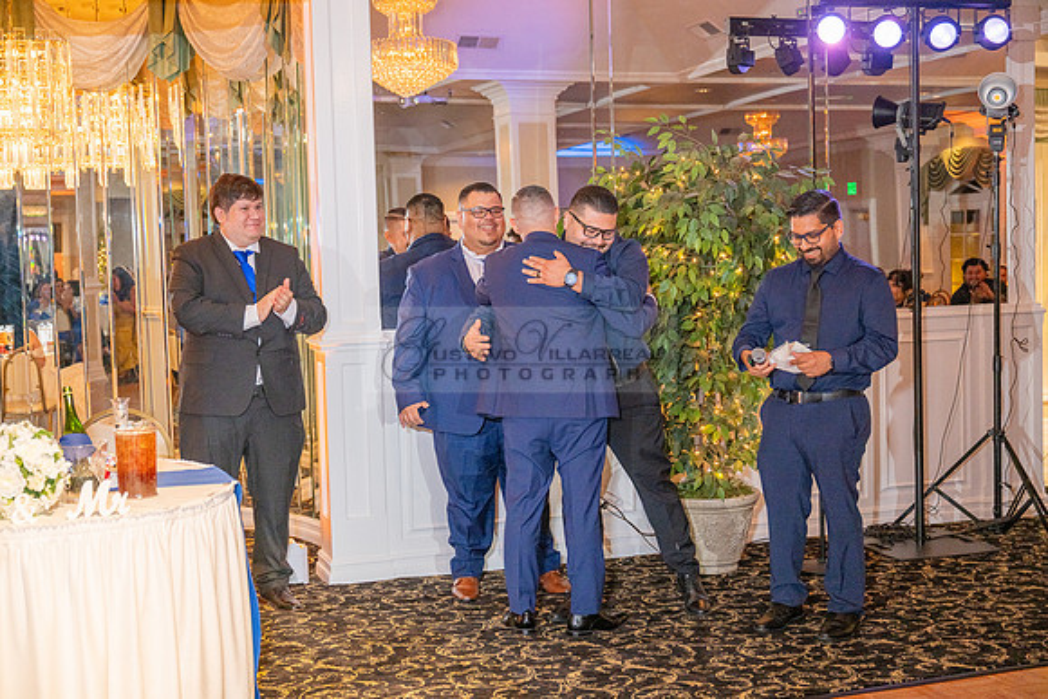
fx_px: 1398
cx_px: 524
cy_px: 350
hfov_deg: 41.1
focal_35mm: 48
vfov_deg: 28.1
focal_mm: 48
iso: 640
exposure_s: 1/160
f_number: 3.2
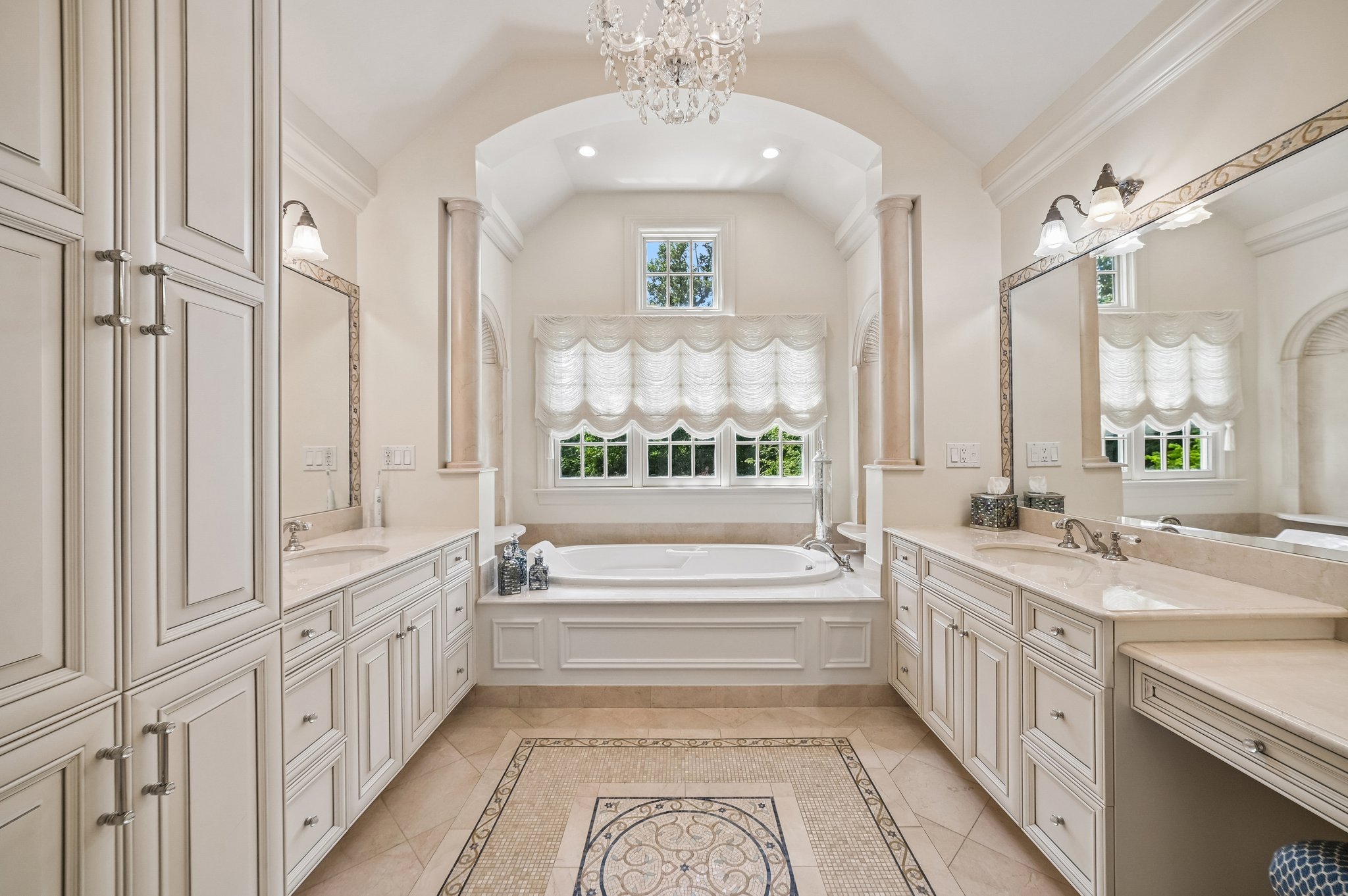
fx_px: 524
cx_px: 674
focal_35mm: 14
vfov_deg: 81.1
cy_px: 448
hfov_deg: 104.3
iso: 800
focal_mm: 14
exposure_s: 1/320
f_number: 6.3
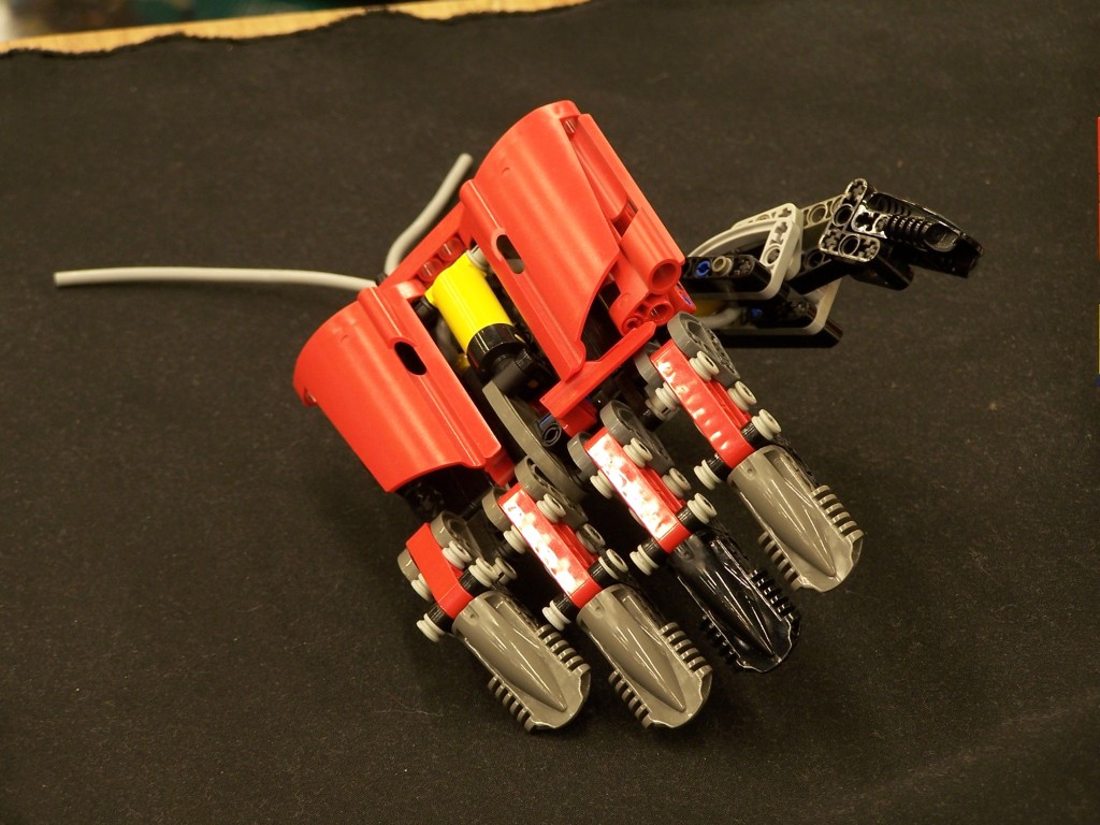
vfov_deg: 8.8
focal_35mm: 169
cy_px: 412
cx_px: 550
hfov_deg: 11.7
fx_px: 5370
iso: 80
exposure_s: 1/2
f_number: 3.2
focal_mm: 28
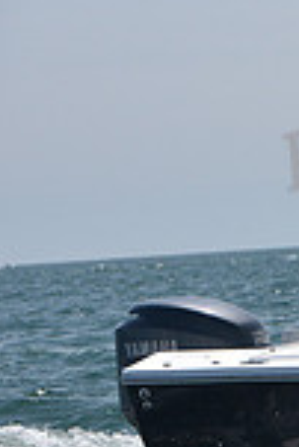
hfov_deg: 3.5
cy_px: 226
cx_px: 856
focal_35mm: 384
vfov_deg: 5.4
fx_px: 4773
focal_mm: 100
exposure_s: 1/800
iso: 320
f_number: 6.3
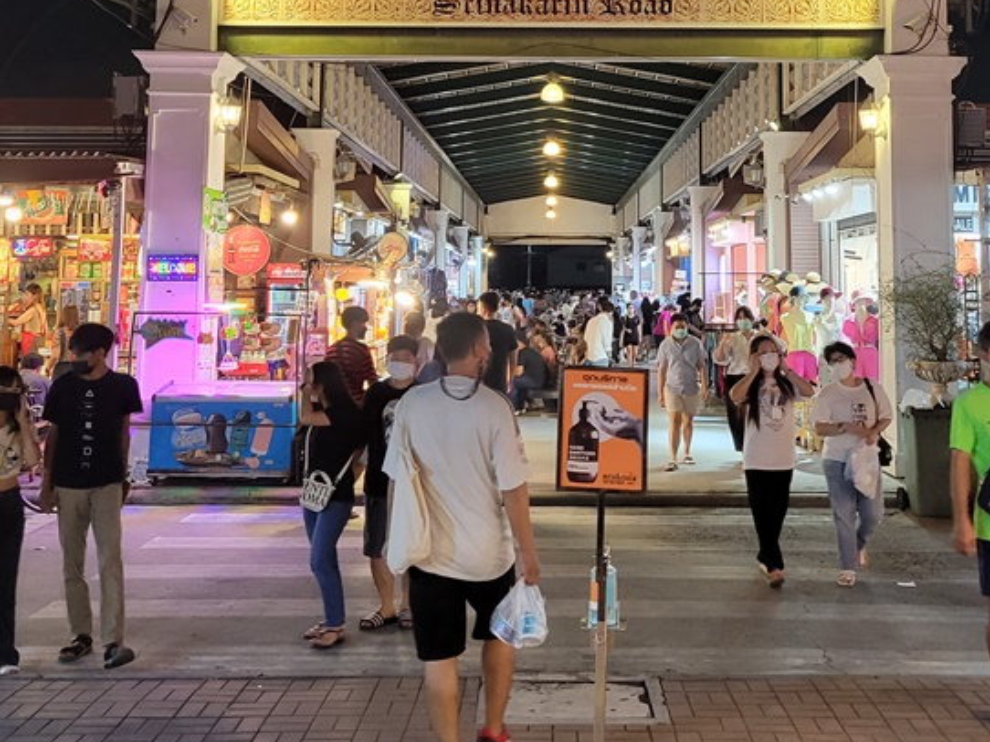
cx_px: 563
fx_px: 1372
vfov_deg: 29.5
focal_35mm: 48
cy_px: 133
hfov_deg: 39.6
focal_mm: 5.4
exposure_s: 1/50
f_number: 1.8
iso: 400
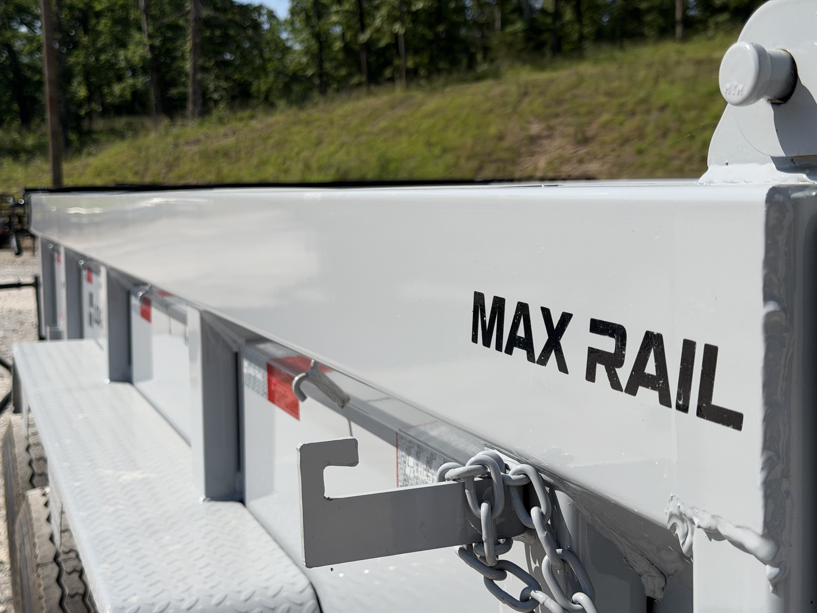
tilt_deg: -5.1
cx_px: 408
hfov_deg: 39.7
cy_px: 306
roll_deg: +1.9
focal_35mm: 48
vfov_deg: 30.3
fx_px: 1133
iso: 64
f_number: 1.78
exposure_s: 1/7874
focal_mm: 6.76
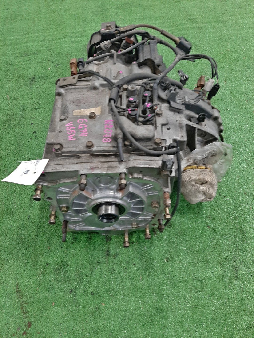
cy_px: 169
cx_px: 127
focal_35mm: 26
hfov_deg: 53.1
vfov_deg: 67.3
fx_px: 254
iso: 187
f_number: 1.7
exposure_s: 1/33
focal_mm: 3.93
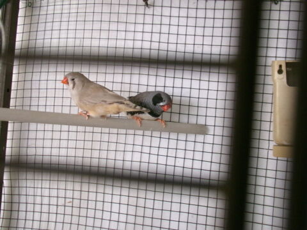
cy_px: 115
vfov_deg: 30.3
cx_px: 154
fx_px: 426
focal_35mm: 48
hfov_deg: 39.7
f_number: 4.2
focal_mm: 8.5
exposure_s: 1/8
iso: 800
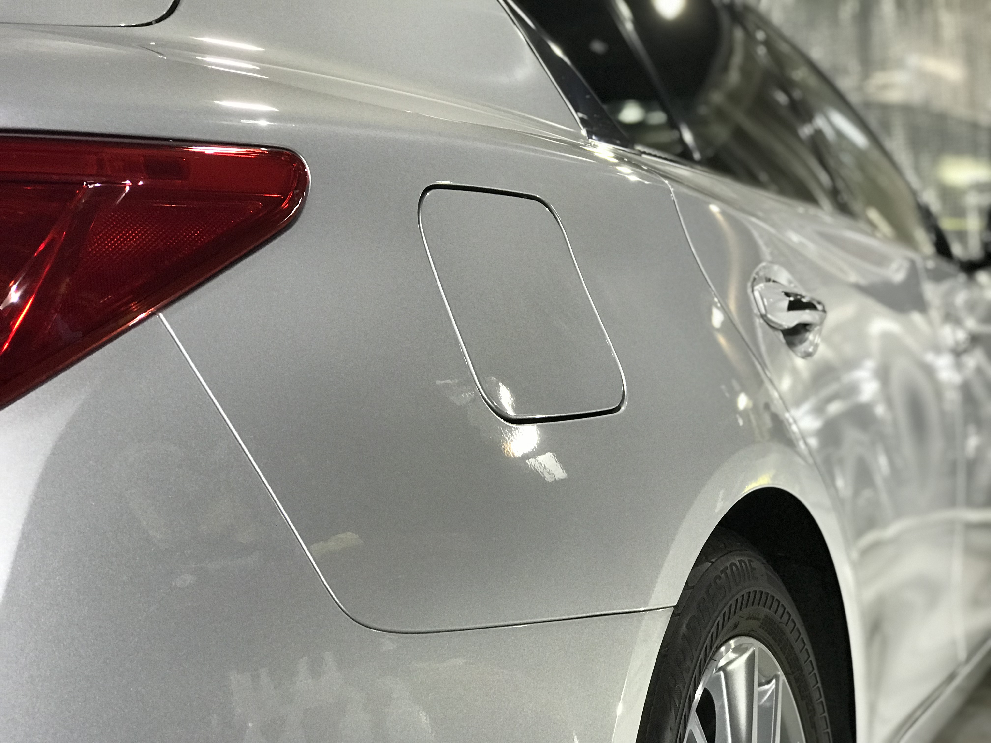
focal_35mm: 57
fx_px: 1632
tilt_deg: -0.2
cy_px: 372
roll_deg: +3.9
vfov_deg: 25.7
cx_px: 496
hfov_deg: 33.8
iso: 125
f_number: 2.8
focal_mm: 6.6
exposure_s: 1/60
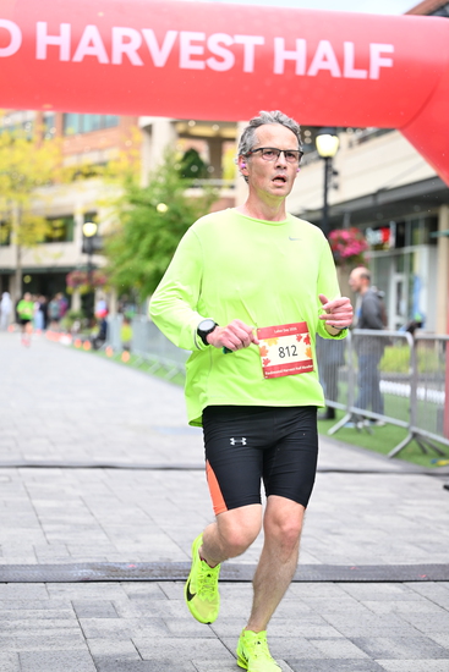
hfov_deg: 19.5
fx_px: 1309
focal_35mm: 70
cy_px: 336
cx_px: 224
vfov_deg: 28.8
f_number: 2.8
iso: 1250
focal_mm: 70
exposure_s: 1/1250
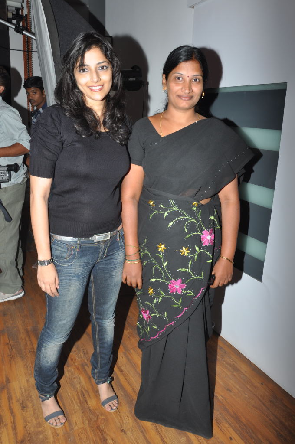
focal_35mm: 27
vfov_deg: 67.4
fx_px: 333
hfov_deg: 47.8
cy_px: 222
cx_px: 148
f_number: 9
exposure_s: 1/160
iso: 200
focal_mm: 18
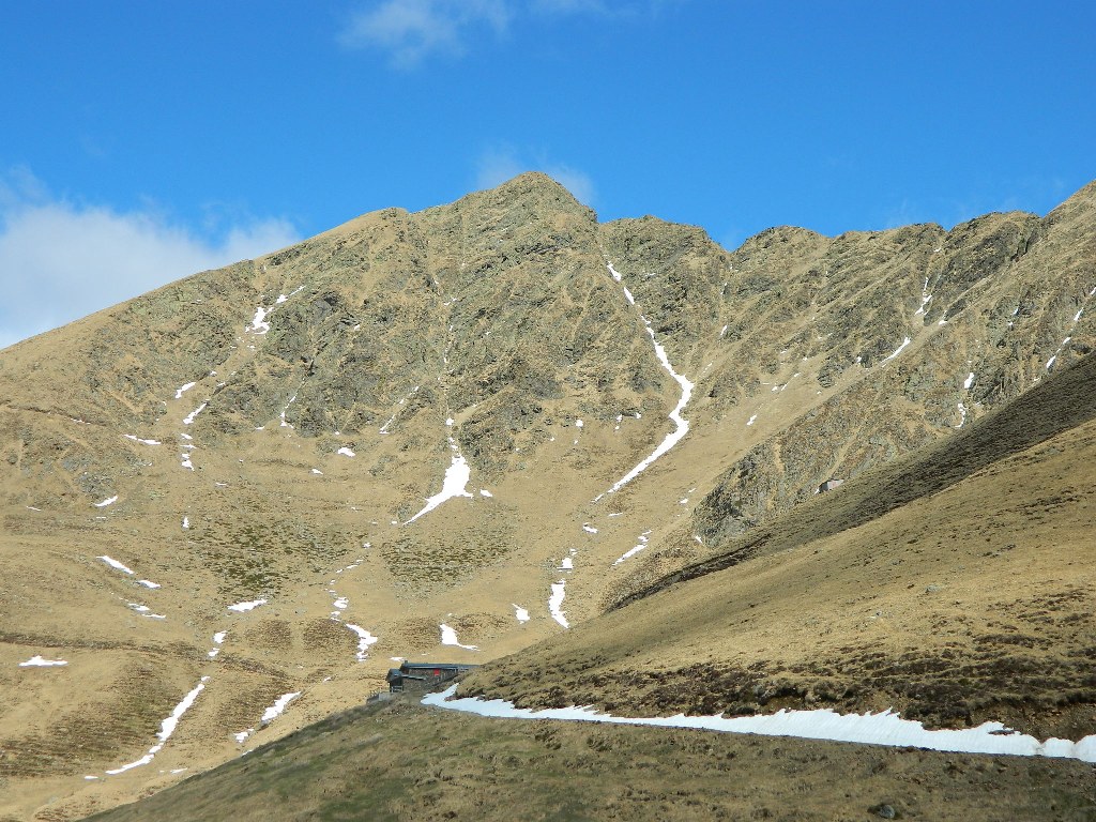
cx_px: 548
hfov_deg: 33.8
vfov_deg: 25.7
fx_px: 1805
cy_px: 411
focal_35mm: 57
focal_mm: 10.2
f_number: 3.8
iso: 80
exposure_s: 1/800
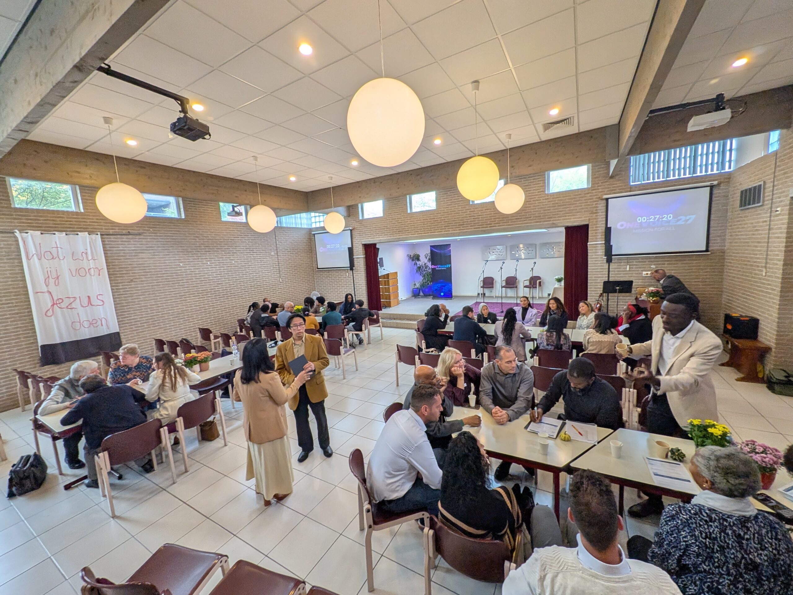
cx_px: 396
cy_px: 298
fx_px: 298
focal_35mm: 13
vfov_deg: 89.9
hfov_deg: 106.2
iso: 55
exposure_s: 1/33.1
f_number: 2.2
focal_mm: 1.54
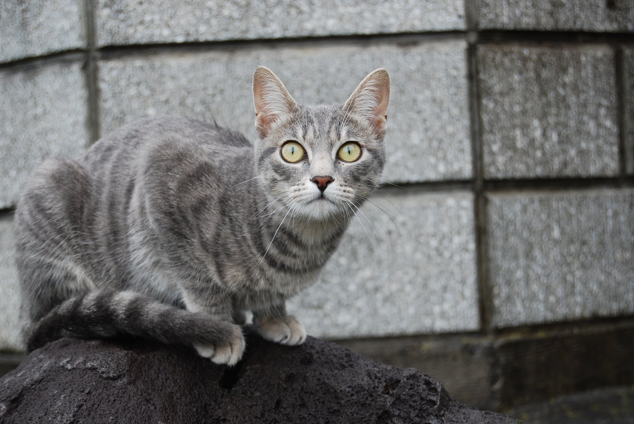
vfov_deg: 16.4
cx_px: 314
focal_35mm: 84
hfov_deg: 24.3
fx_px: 1472
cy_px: 210
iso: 200
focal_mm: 55
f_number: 5.6
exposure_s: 1/125
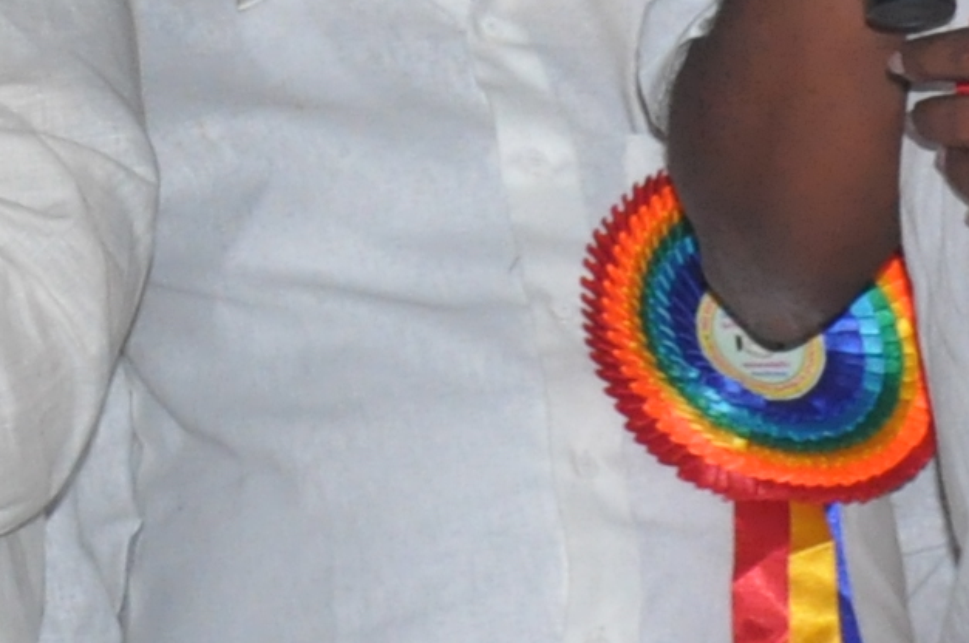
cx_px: -1125
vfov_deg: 3.9
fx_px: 9379
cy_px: 0
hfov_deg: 5.7
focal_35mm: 349
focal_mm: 34
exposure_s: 1/125
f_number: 7.1
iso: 1000
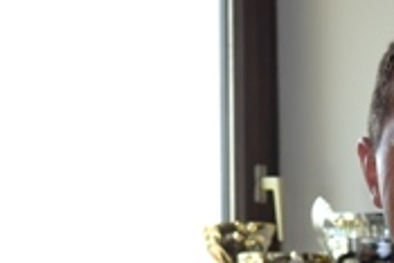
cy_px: 359
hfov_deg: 11.0
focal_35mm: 178
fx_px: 1950
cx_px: 646
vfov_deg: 7.6
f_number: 4.2
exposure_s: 1/100
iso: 200
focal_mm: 26
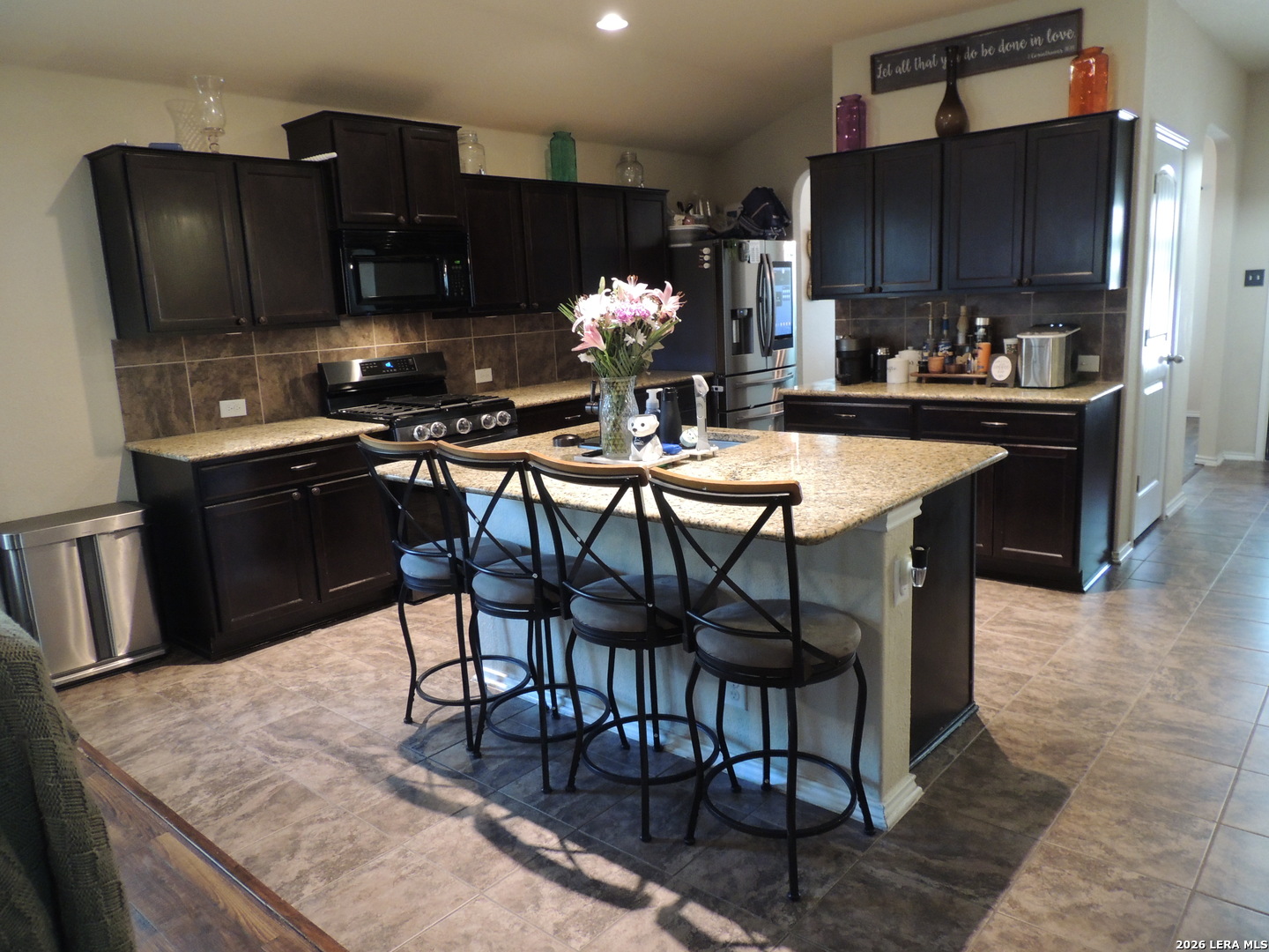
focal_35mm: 24
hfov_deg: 71.6
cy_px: 476
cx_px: 634
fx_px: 880
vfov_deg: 56.8
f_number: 3
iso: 400
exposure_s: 1/10
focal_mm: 4.3
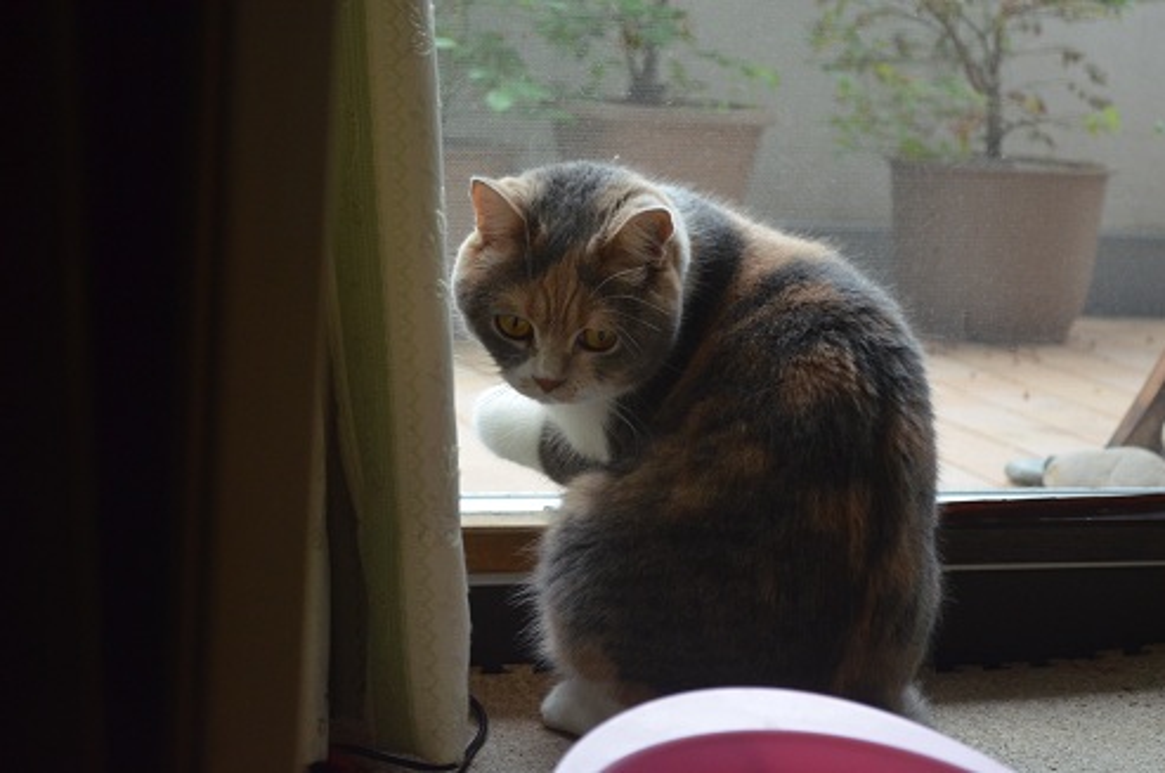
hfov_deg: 24.7
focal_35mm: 82
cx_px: 582
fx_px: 2665
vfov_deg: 16.5
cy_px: 386
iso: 1600
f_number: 5.6
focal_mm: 55
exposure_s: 1/200
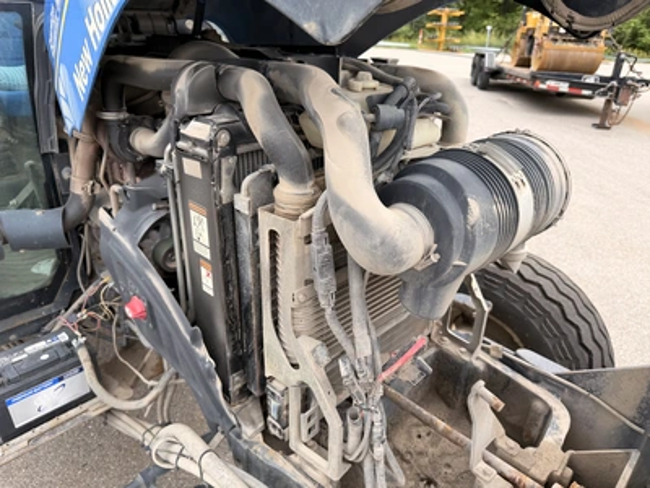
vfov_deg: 56.8
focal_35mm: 24
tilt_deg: -23.3
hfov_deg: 71.6
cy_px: 244
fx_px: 451
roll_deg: -3.2
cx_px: 325
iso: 80
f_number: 1.78
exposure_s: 1/473
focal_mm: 6.76
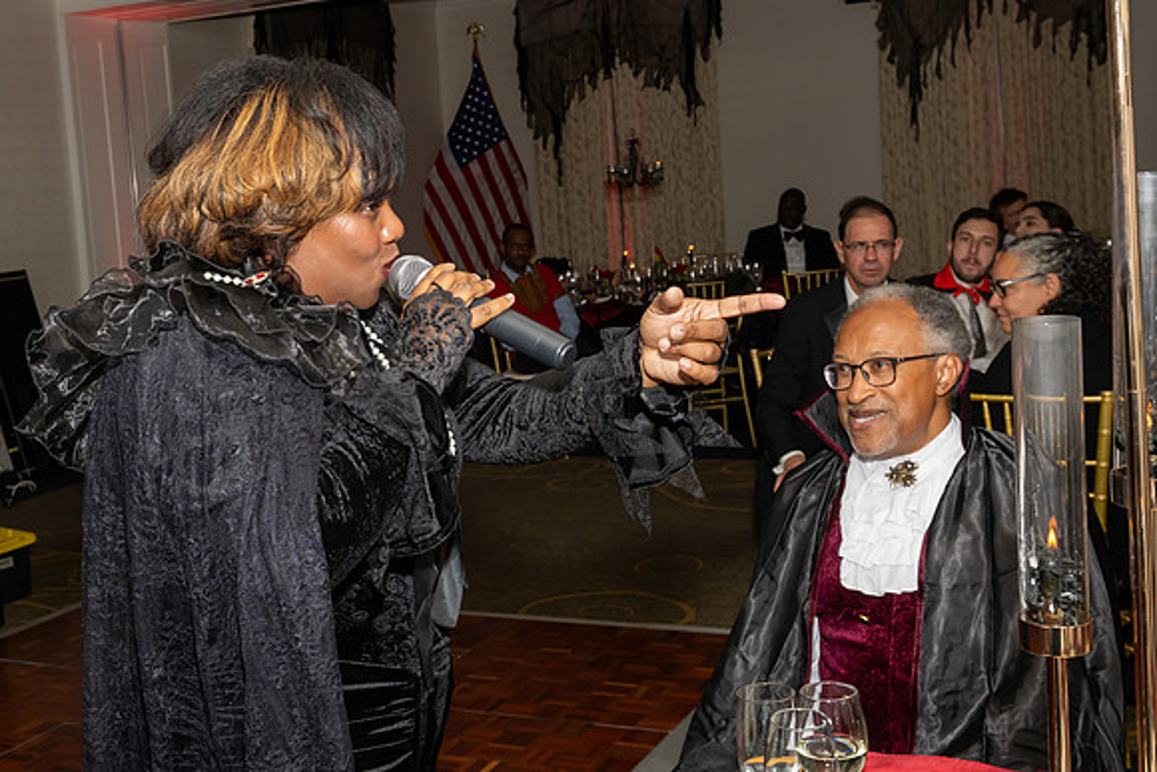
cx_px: 457
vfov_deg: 27.8
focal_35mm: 48
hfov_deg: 40.6
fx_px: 1557
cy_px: 316
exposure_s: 1/250
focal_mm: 26
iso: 800
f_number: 7.1
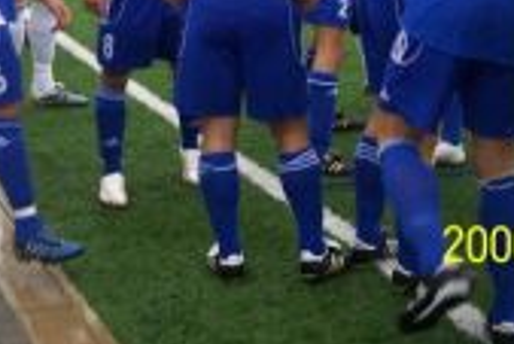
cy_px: -97
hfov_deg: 21.1
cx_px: 137
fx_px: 1372
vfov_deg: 13.8
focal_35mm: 96
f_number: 3.4
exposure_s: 1/125
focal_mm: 8
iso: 100
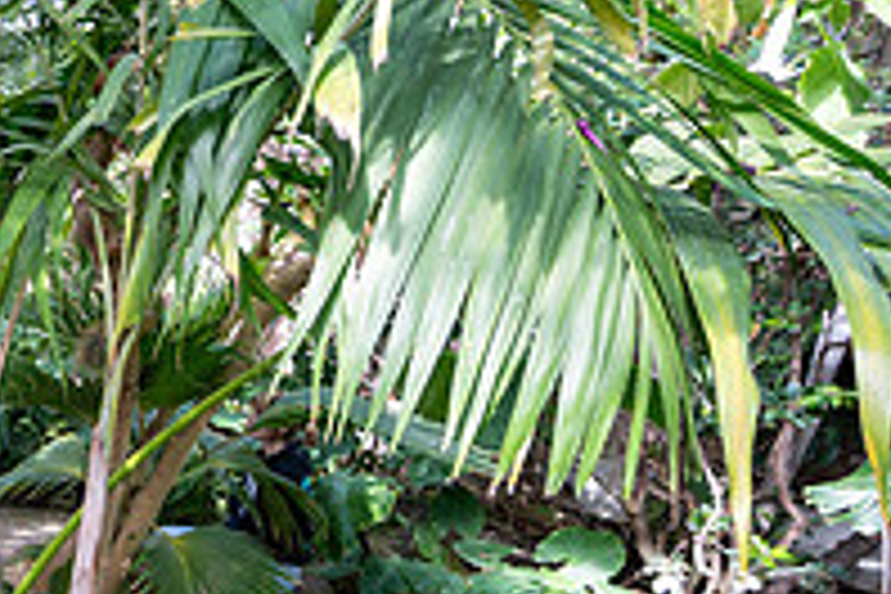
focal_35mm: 41
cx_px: -297
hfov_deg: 33.2
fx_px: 1015
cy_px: 479
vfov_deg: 31.7
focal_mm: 14
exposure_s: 1/160
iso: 320
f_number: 4
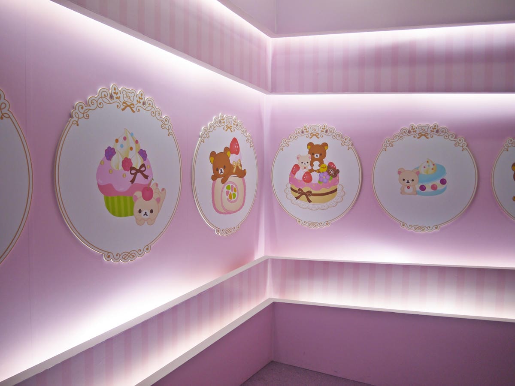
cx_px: 258
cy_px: 193
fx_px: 417
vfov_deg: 49.7
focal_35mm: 28
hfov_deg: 63.4
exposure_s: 1/60
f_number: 3.5
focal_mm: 14
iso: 160
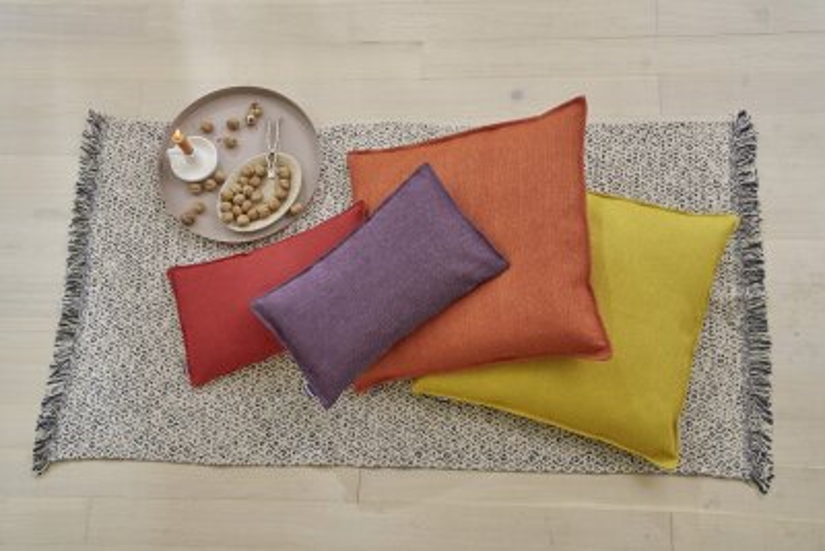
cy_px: 276
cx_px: 412
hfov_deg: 43.6
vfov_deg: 29.9
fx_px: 1032
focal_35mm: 45
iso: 640
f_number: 6.3
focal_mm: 45
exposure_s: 1/125
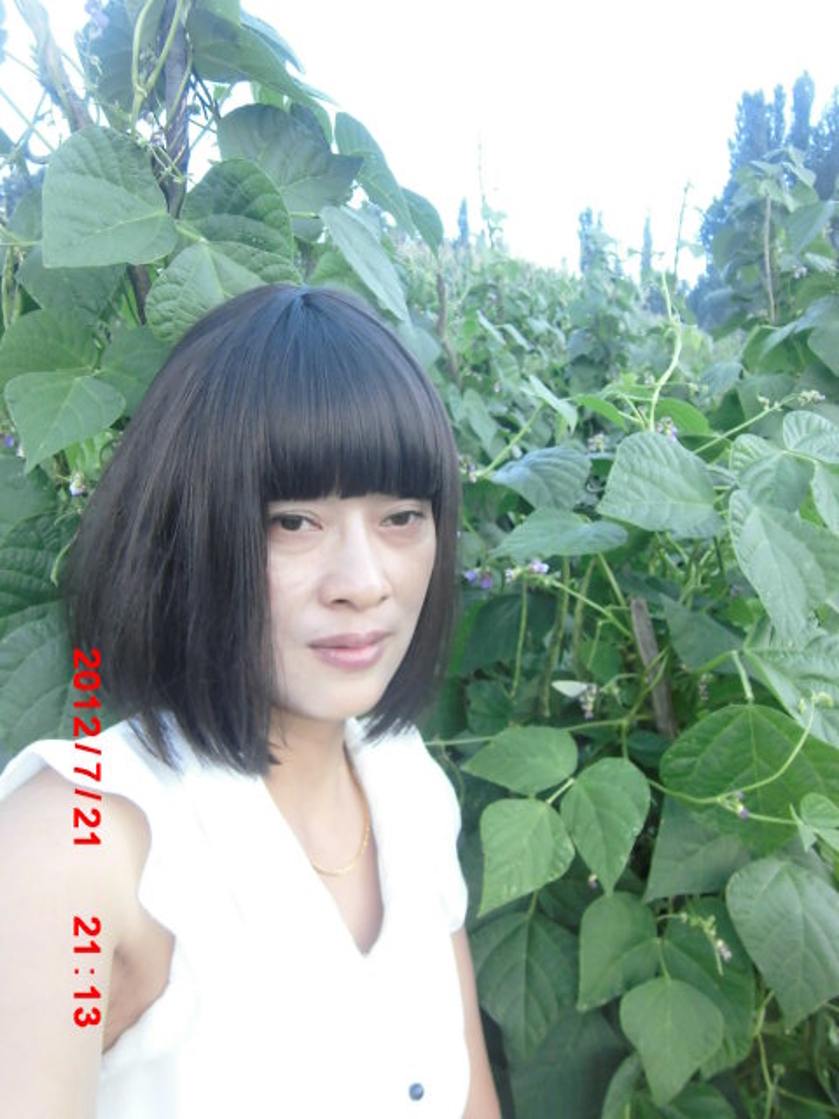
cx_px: 420
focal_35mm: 26
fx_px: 840
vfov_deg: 67.3
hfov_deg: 53.1
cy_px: 560
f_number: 2.8
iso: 200
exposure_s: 1/60
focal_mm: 4.7
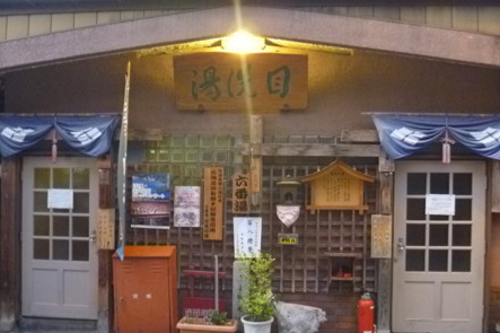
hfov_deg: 51.9
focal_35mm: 37
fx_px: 514
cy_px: 178
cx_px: 247
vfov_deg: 35.9
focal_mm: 6.3
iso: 800
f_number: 3.5
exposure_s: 1/8
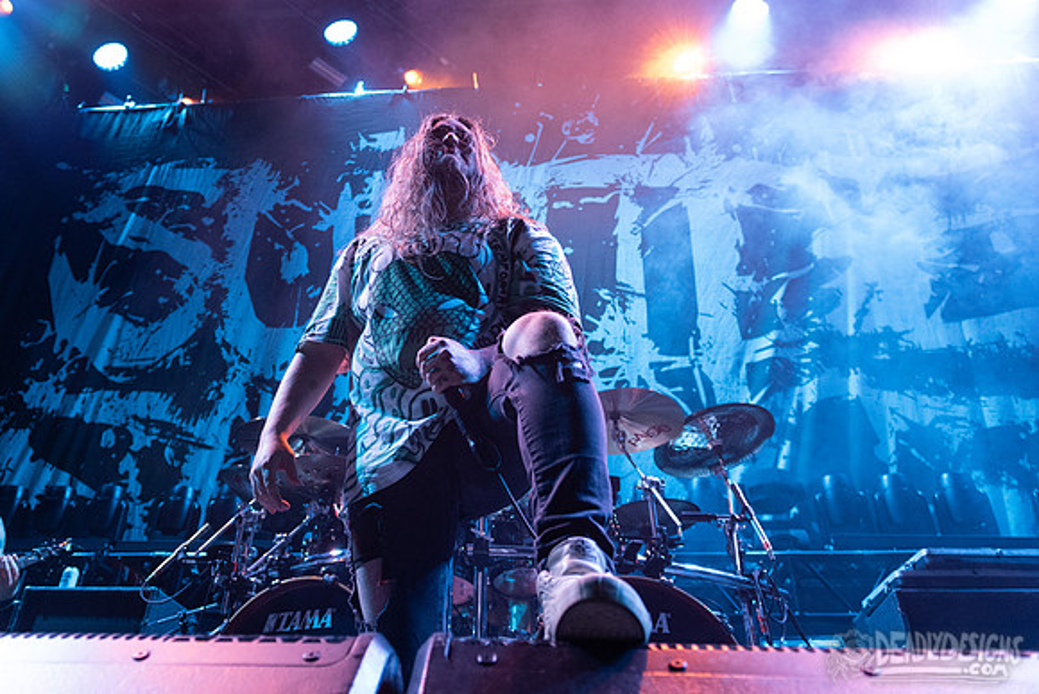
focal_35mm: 30
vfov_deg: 43.8
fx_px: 856
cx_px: 463
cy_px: 265
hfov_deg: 62.4
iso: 3200
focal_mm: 24
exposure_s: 1/400
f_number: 3.2
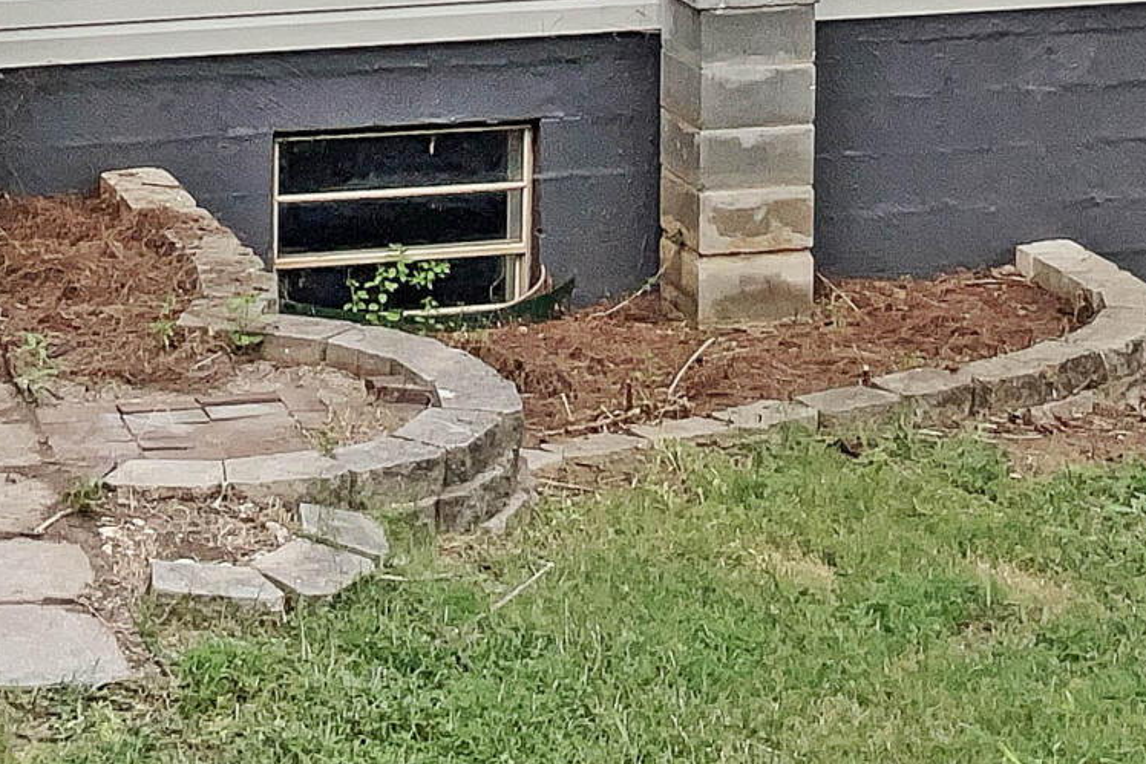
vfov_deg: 11.0
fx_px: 3852
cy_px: -329
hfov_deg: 16.9
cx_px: 599
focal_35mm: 121
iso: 16
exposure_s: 1/299
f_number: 1.8
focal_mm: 3
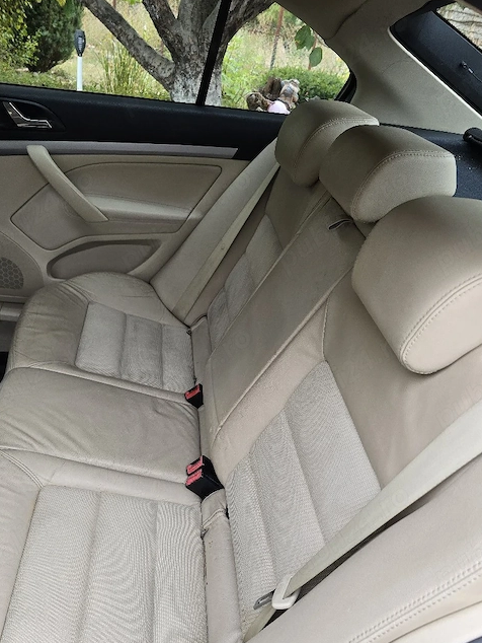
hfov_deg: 48.2
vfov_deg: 60.8
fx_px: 538
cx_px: 226
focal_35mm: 29
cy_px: 403
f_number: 1.7
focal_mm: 6.3
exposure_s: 1/182
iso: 100
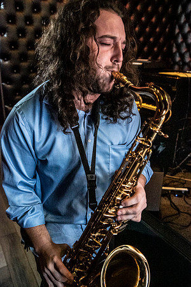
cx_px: 96
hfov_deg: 41.1
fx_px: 255
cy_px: 144
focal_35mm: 32
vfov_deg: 58.7
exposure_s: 1/200
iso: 6400
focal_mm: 32
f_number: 4
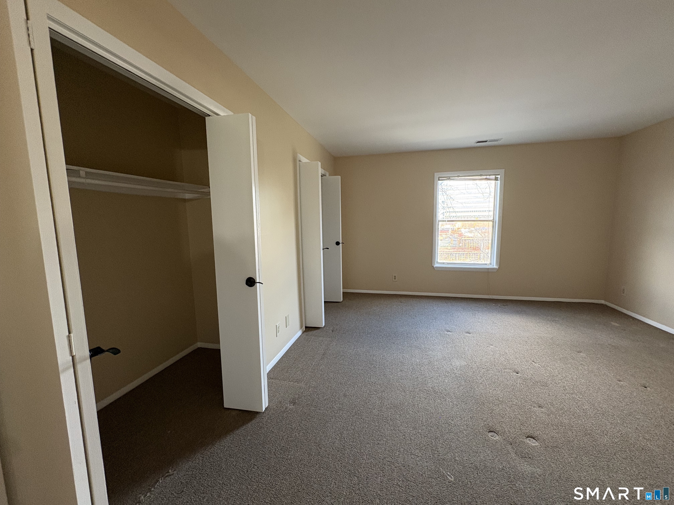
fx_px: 273
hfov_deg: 102.1
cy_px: 252
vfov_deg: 85.7
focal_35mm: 14
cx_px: 337
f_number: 2.2
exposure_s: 1/60
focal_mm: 2.22
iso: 250
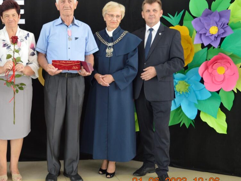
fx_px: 367
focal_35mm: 53
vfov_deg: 27.6
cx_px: 64
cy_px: 73
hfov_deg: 35.6
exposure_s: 1/50
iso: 400
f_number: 3.8
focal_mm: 23
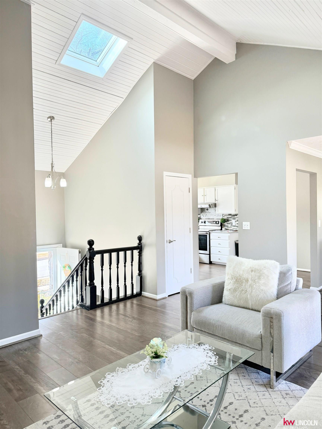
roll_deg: +0.9
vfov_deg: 71.6
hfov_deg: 56.8
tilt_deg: -0.3
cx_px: 161
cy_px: 214
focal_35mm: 24
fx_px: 298
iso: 125
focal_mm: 6.76
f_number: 1.78
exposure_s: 1/240
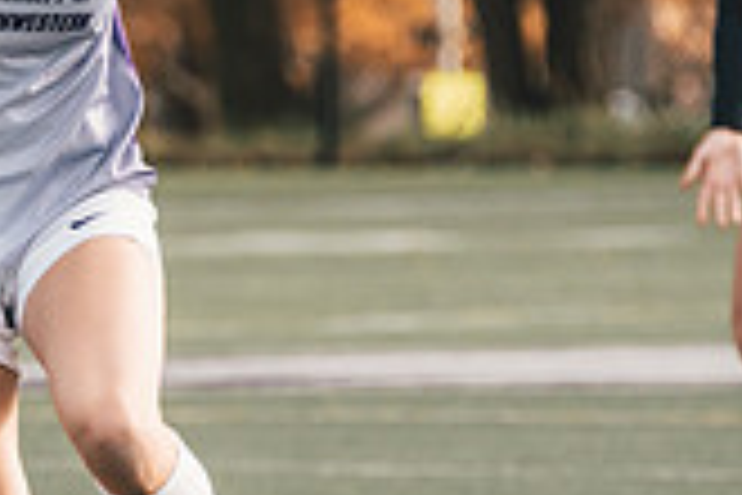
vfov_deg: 1.3
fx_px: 22403
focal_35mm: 1087
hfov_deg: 1.9
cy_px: 236
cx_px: -123
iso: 800
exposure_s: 1/1000
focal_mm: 277
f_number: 6.3
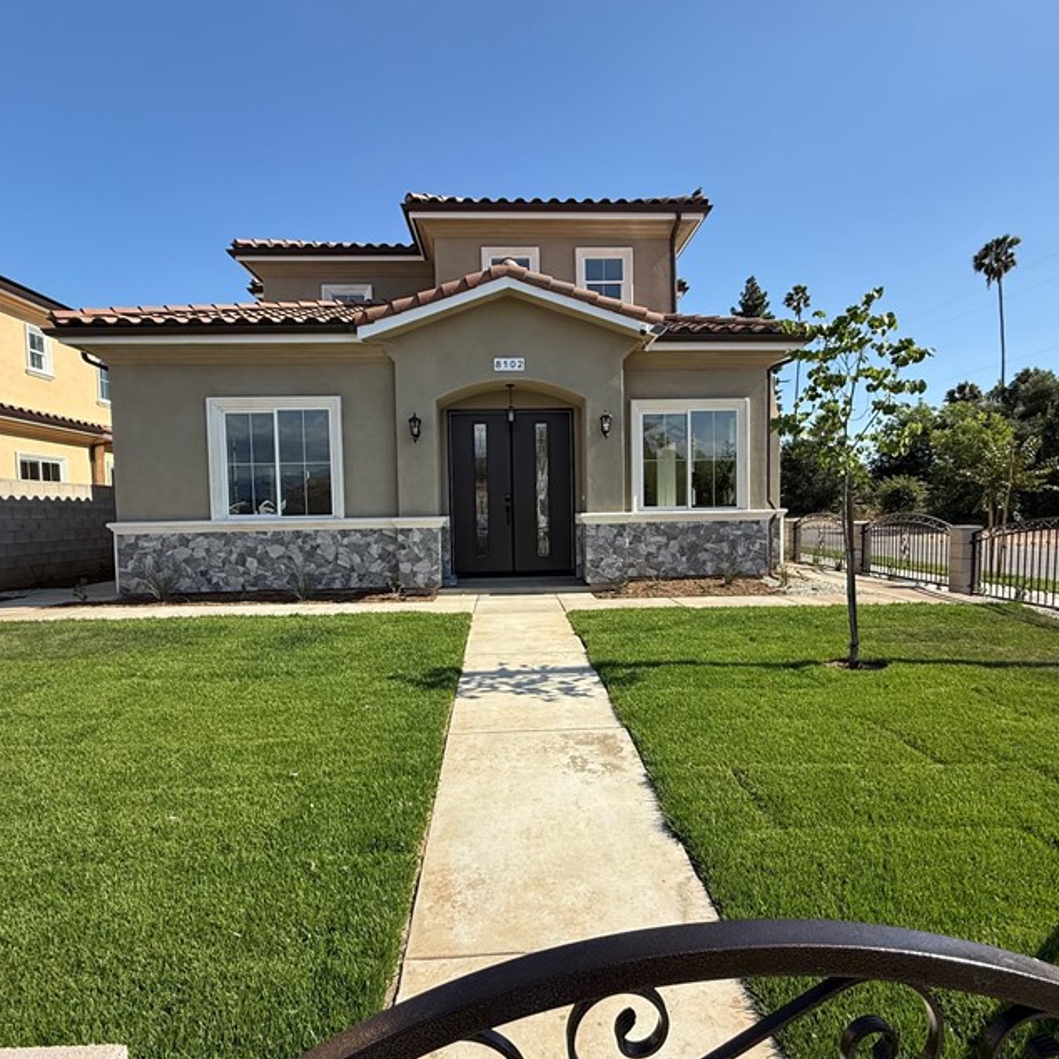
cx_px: 545
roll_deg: +1.1
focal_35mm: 20
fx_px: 692
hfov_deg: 74.8
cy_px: 556
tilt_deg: -2.7
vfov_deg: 74.8
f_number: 2.2
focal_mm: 2.22
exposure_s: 1/1285
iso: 50
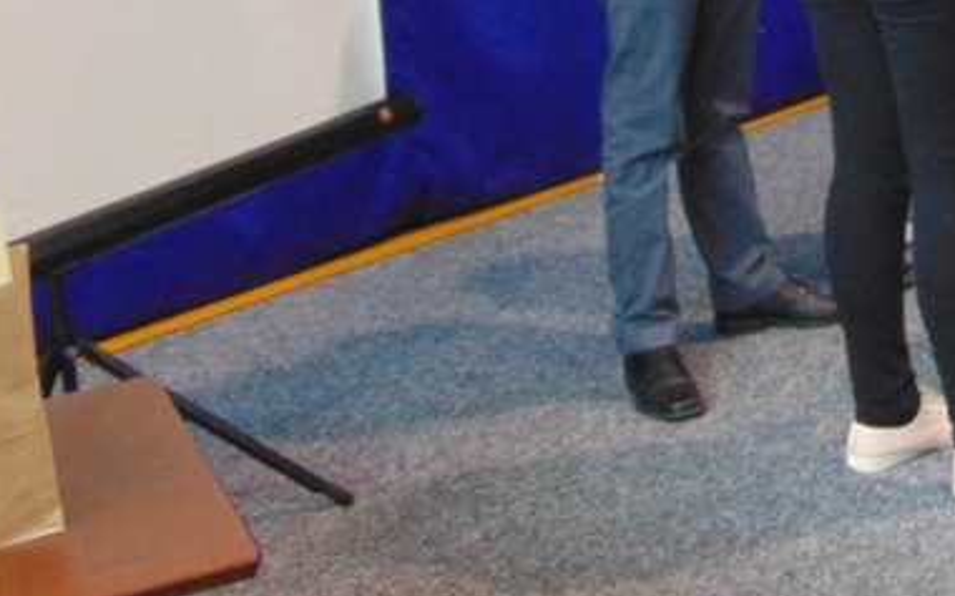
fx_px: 2601
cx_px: 1018
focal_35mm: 100
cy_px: -48
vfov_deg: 12.8
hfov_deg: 20.0
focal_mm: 6.3
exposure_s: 1/25
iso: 400
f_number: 3.2
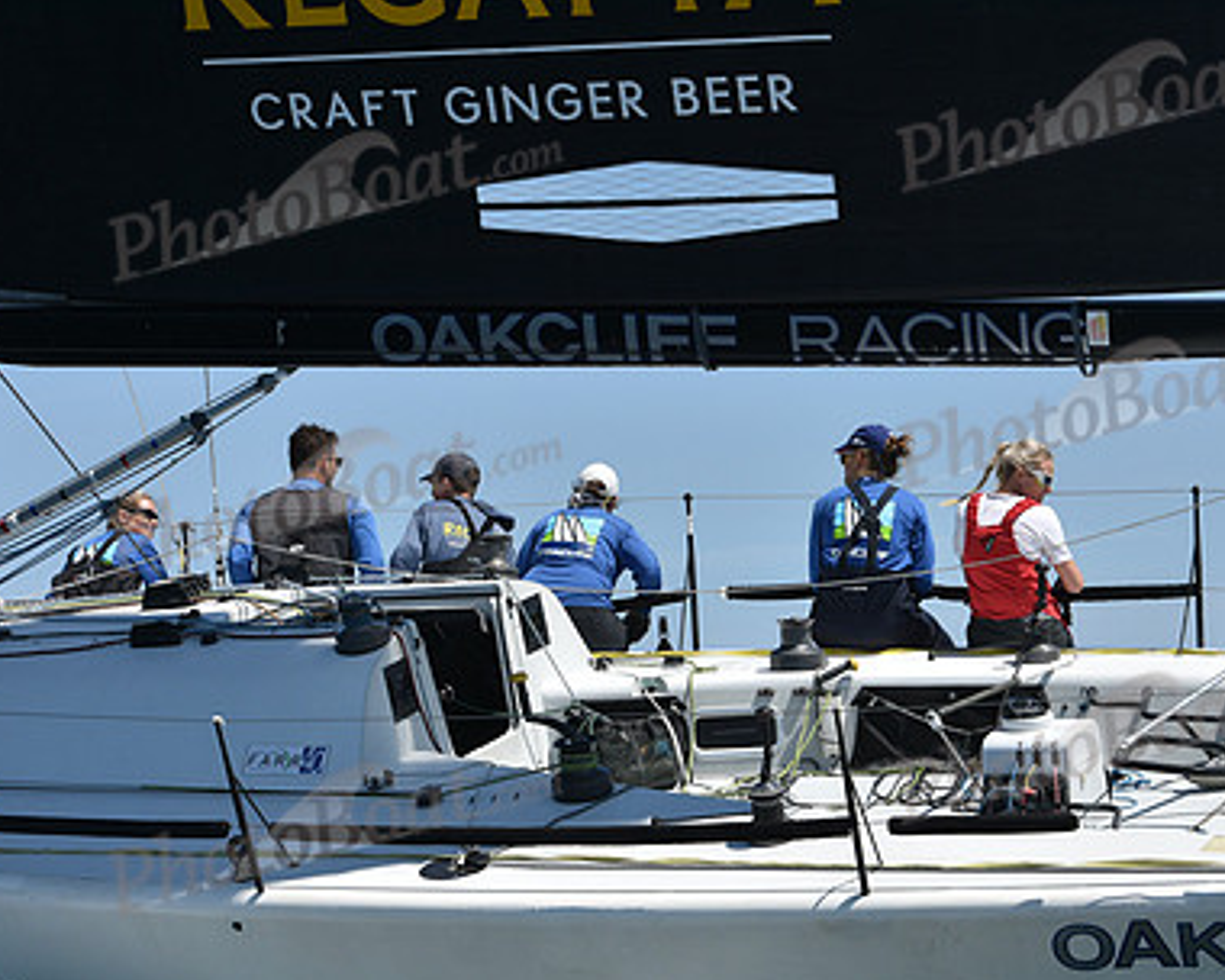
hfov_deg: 14.2
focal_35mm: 136
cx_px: 732
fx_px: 4931
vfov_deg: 11.3
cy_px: 617
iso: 250
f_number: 9
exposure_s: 1/1000
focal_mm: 95
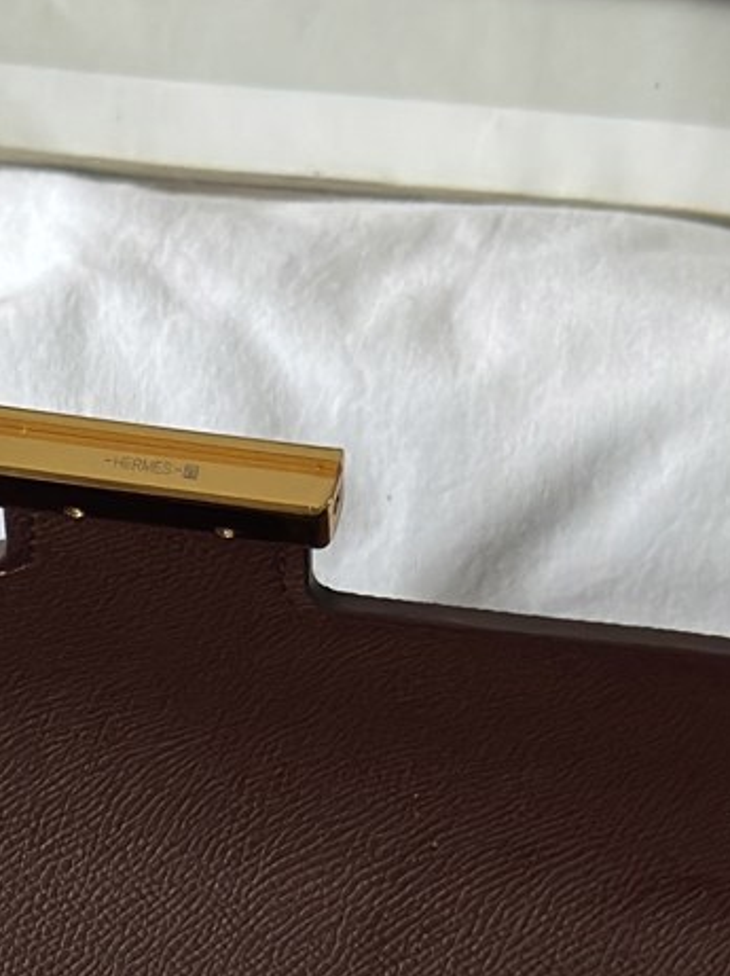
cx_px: -108
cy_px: 1217
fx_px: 4280
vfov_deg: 12.6
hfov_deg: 9.6
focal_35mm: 152
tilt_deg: -74.7
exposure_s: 1/60
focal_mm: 6.76
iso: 250
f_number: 1.78
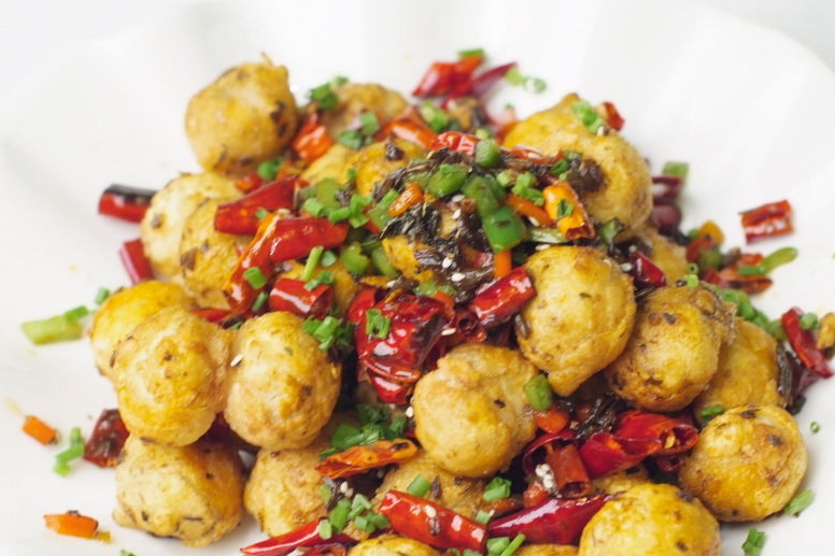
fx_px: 2296
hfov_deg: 20.6
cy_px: 331
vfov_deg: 13.8
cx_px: 412
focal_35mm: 99
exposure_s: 1/60
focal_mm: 50
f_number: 4.5
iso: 500
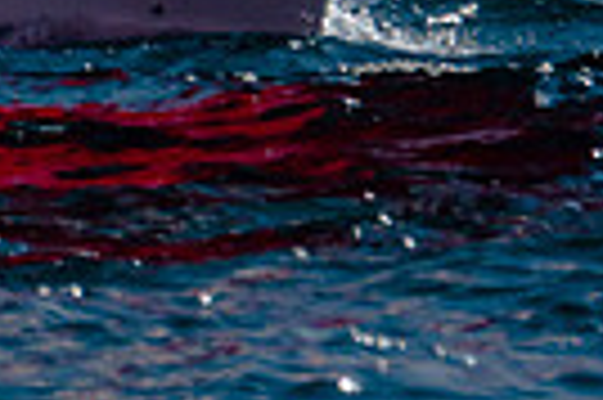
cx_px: -710
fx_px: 39883
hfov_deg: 0.9
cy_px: -354
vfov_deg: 0.6
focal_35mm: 2384
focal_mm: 310
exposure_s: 1/2500
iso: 200
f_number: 5.6
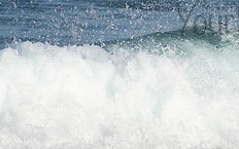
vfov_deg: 0.9
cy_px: 11
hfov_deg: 1.4
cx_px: 282
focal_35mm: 1529
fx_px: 9959
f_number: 5.6
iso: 160
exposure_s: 1/1000
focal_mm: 400
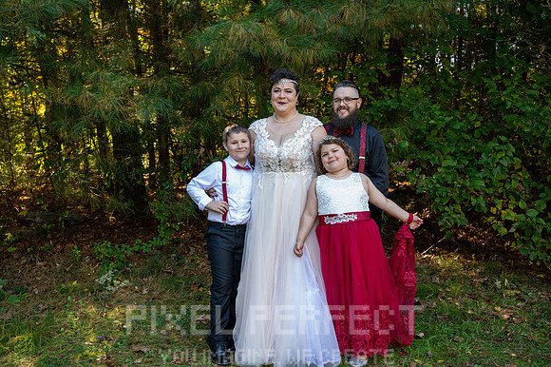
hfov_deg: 54.5
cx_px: 276
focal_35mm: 35
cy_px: 184
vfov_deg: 37.8
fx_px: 535
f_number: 4.5
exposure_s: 1/200
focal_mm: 35
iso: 900
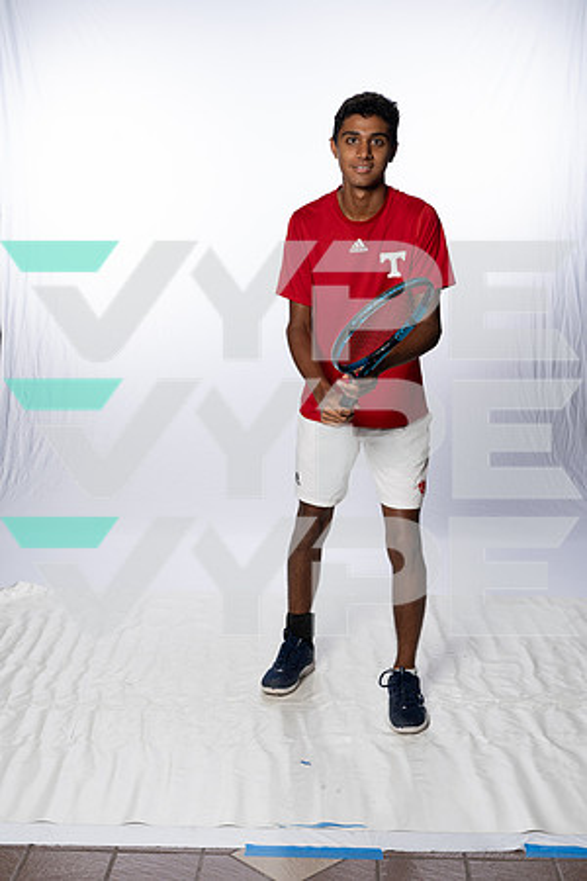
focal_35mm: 47
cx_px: 294
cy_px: 440
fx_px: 1149
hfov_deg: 28.6
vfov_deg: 41.9
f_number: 8
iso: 640
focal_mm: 47
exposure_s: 1/250
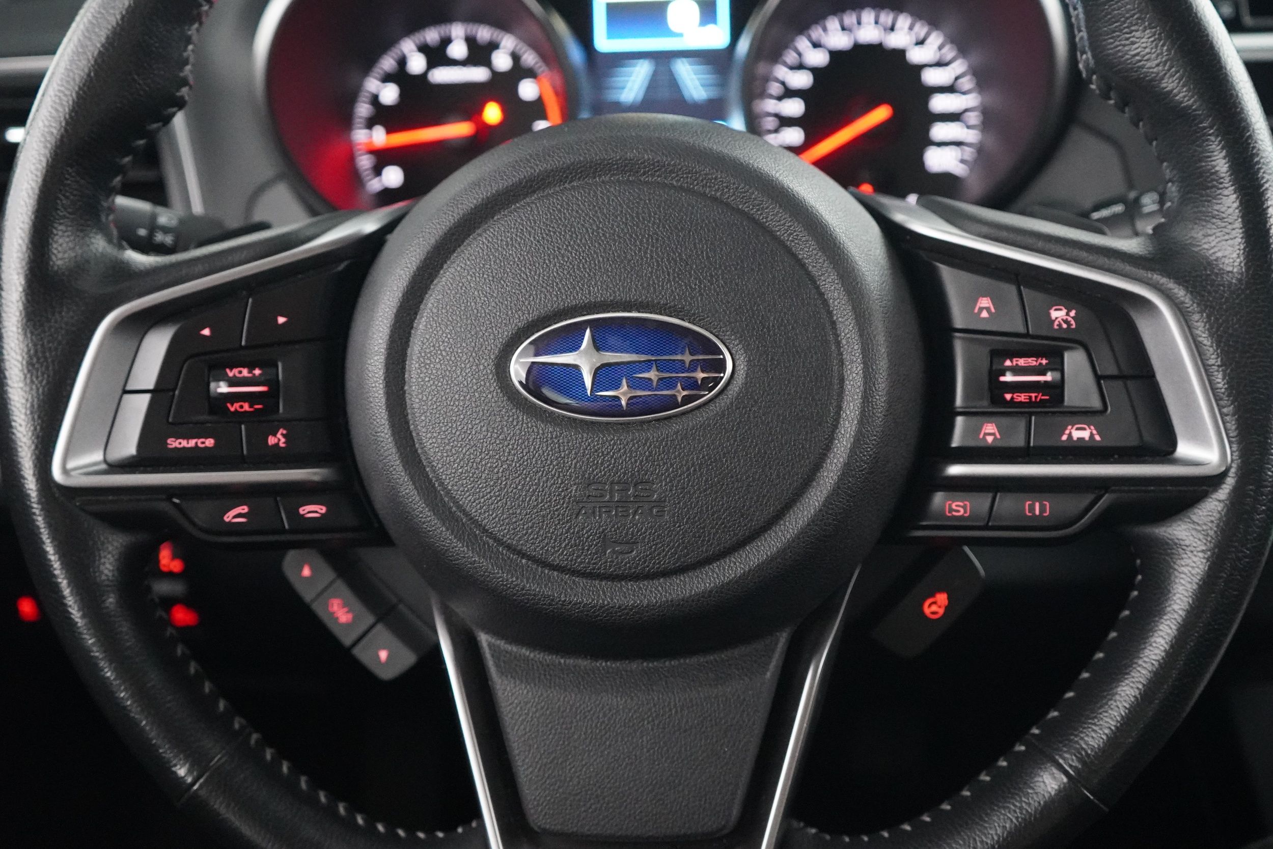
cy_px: 424
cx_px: 636
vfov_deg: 31.9
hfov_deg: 46.4
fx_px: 1485
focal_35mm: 42
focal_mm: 28
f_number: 3.5
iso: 6400
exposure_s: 1/20
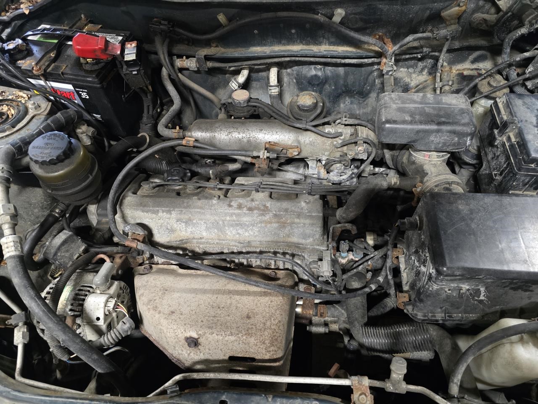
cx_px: 269
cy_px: 202
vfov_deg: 58.9
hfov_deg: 73.9
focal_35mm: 23
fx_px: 357
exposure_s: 1/60
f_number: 1.7
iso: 1000
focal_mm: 6.3
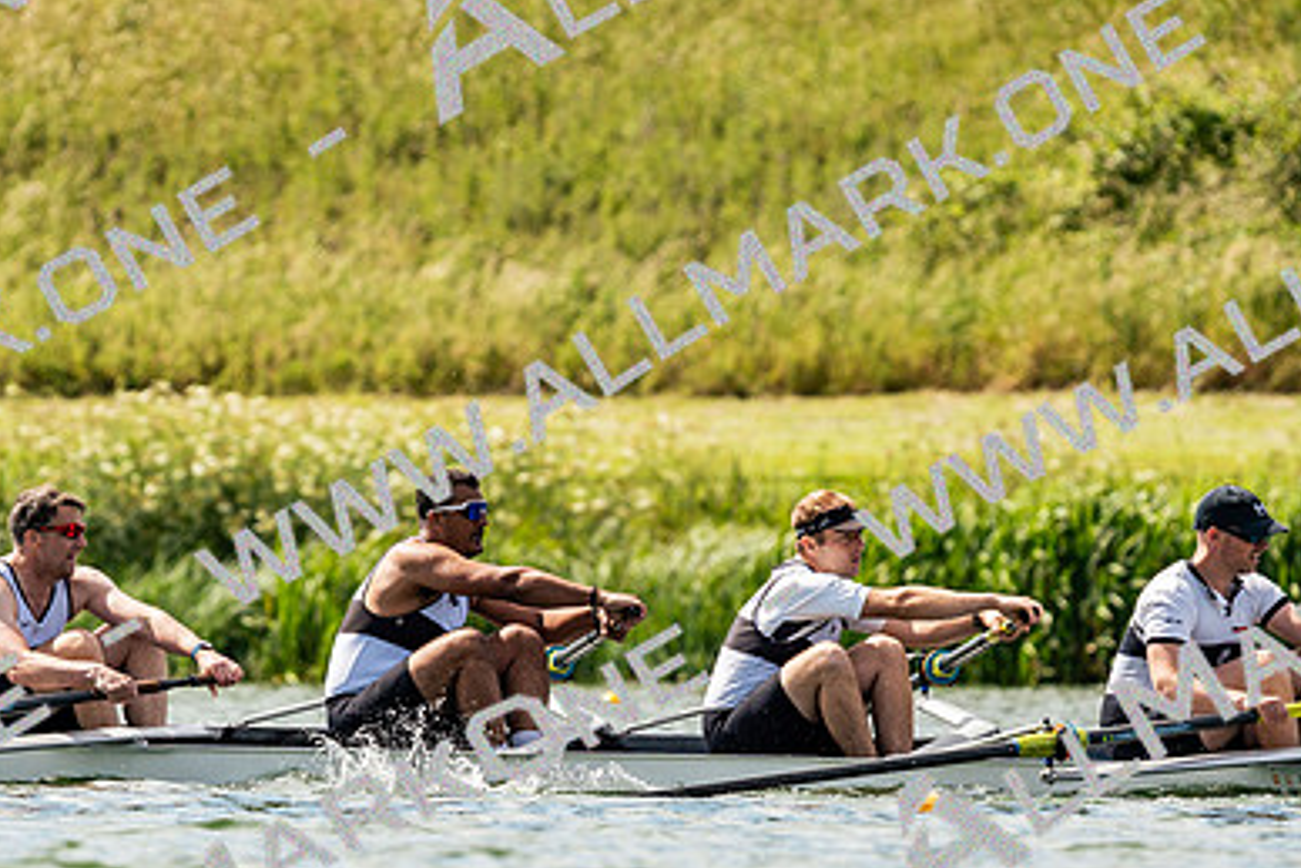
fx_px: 22413
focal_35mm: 620
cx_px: 610
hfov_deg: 3.3
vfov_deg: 2.2
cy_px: 615
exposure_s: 1/2000
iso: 250
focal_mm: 415
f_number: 6.3
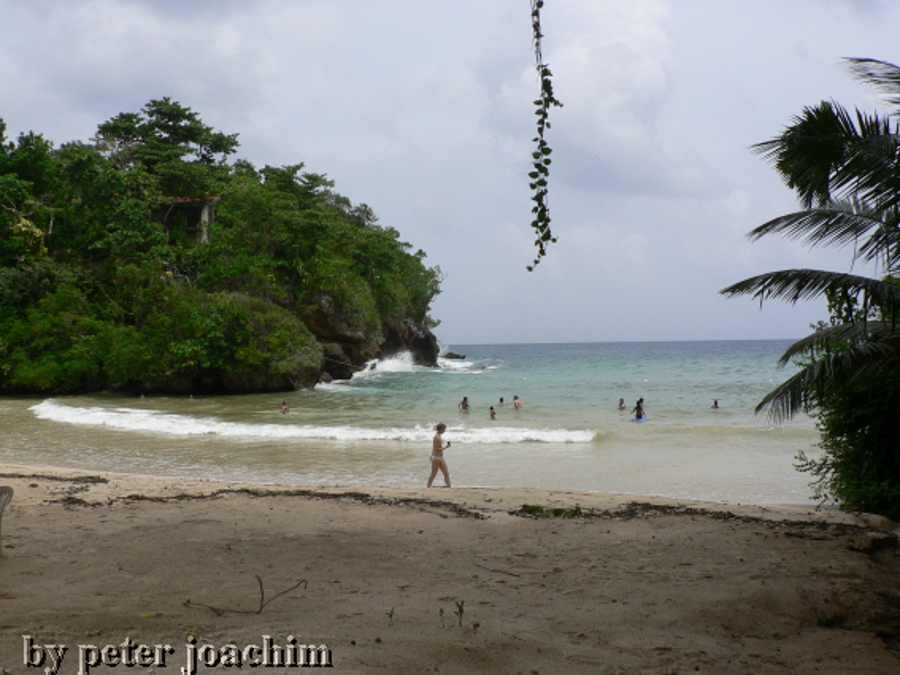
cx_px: 450
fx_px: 910
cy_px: 338
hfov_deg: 52.6
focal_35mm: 35
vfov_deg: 40.7
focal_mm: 6
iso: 64
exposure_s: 1/500
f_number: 5.6
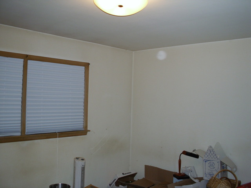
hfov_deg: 49.0
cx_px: 126
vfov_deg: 37.7
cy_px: 94
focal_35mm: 38
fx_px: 276
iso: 200
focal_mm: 6.3
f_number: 2.9
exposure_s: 1/60
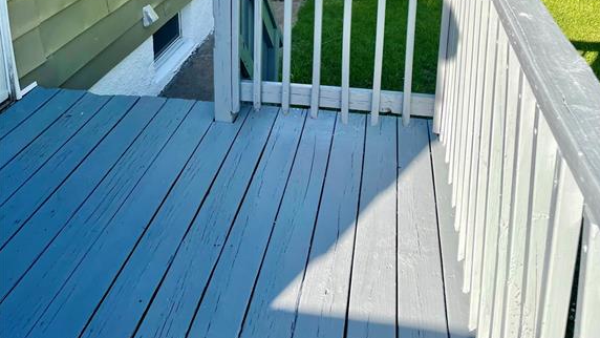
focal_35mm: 38
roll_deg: -2.7
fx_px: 605
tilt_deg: -16.8
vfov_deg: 28.8
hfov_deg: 52.8
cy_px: -16
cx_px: 301
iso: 32
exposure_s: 1/1618
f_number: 1.6
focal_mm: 4.2
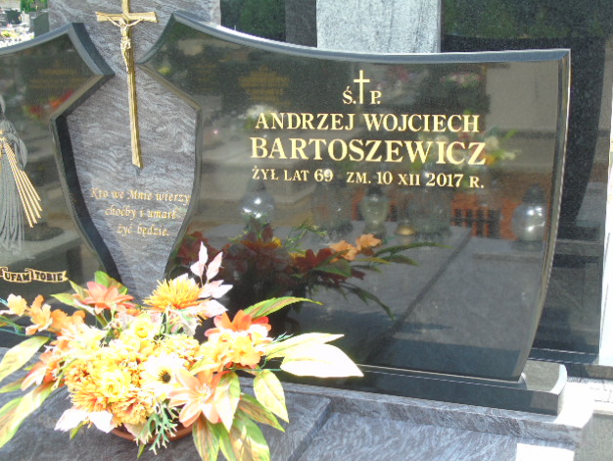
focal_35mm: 47
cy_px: 231
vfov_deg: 30.9
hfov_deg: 40.4
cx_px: 305
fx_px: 833
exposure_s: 1/100
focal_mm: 8.2
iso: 80
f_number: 4.1
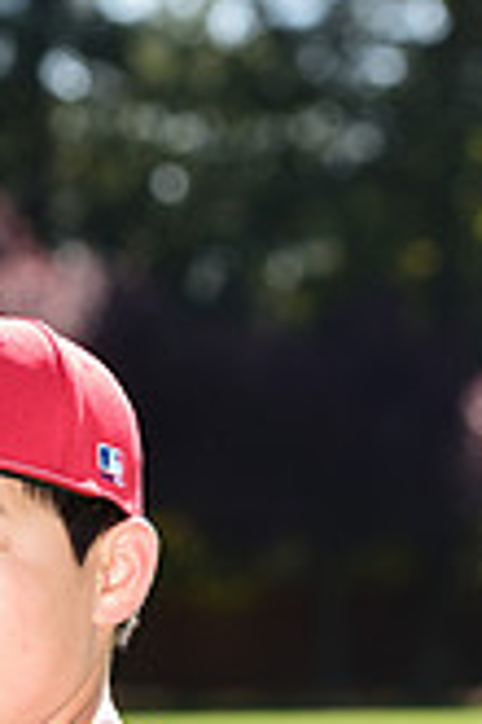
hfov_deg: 3.5
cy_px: 961
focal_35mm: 387
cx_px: -7
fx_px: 7772
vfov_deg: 5.3
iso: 125
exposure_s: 1/320
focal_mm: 110
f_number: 4.5
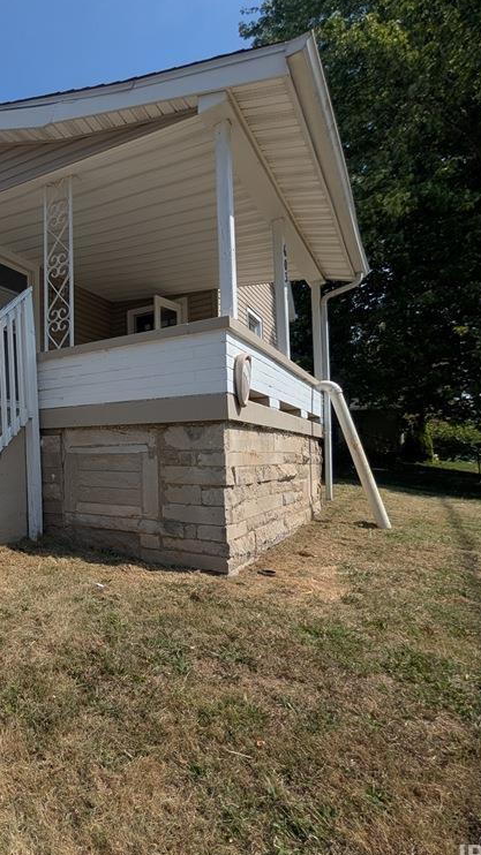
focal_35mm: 18
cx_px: -40
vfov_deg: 92.7
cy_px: 437
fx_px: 408
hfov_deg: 46.3
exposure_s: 1/3906
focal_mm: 2.02
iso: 54
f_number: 1.7
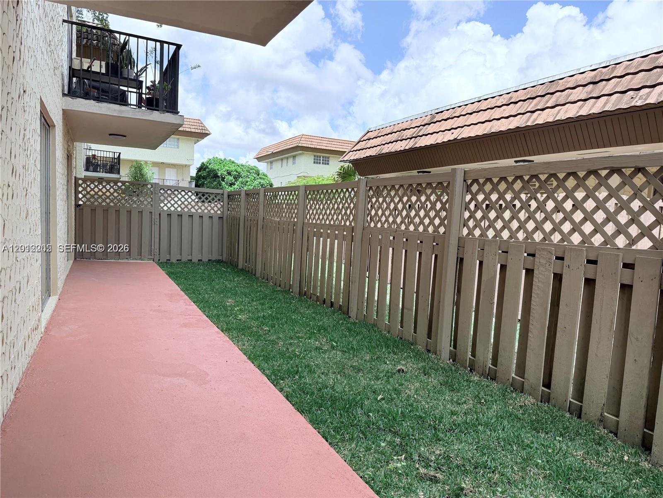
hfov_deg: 71.6
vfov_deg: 56.8
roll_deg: -2.8
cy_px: 249
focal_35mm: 24
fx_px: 460
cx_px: 332
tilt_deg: -4.7
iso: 125
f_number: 1.78
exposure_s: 1/4167
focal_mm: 6.76
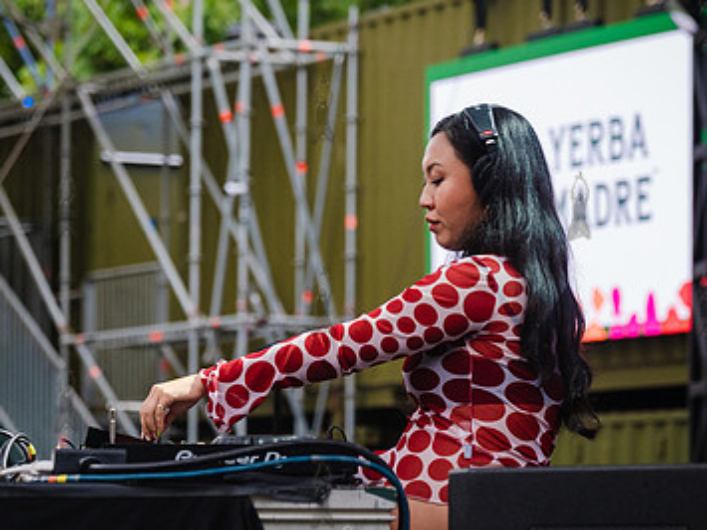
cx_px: 313
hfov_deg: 9.6
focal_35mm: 206
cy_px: 243
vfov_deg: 7.2
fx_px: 4206
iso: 1250
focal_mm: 113
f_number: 4.5
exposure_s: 1/500
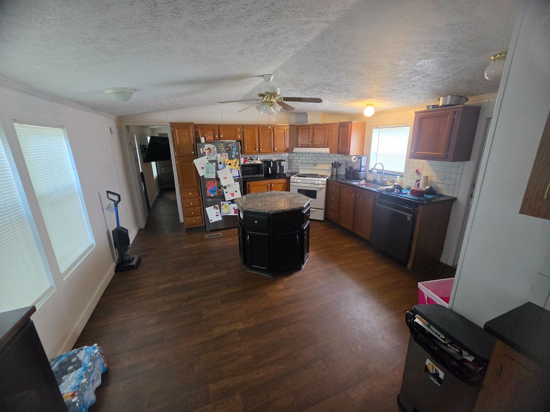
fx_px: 207
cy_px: 206
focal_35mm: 13
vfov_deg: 89.9
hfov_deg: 106.2
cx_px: 275
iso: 400
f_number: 1.9
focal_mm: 2.2
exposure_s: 1/52
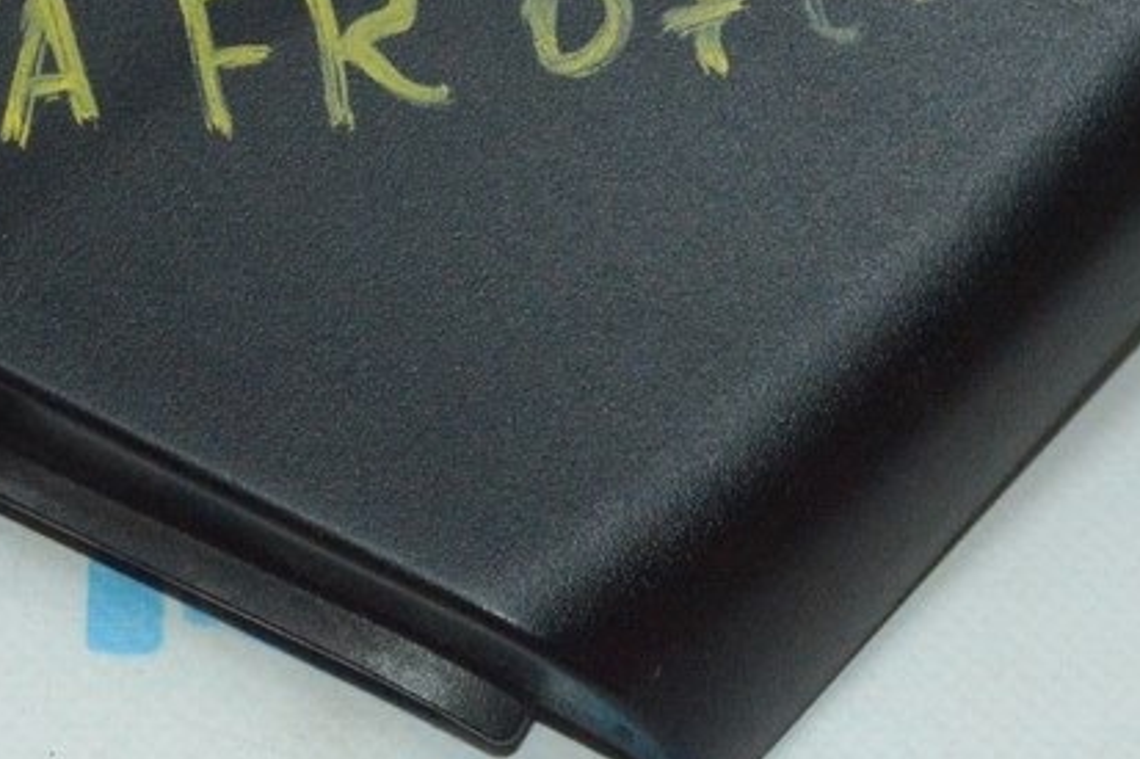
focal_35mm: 115
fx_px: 3648
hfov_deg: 17.7
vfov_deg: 11.9
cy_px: 313
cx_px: 397
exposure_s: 1/200
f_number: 16
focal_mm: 31
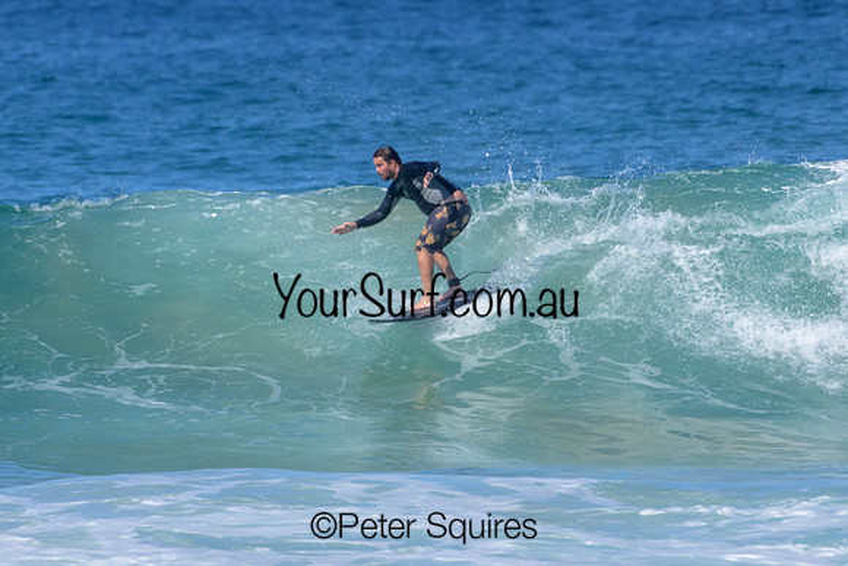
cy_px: 283
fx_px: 20026
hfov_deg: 2.4
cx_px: 424
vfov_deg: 1.6
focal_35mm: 850
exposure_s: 1/2000
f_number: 11
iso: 900
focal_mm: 850
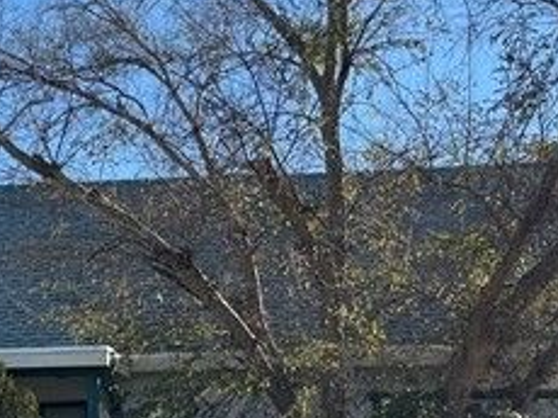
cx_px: 78
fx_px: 1723
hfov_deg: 18.2
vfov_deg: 13.8
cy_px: 316
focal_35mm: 107
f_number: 1.78
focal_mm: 6.86
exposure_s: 1/3413
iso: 80
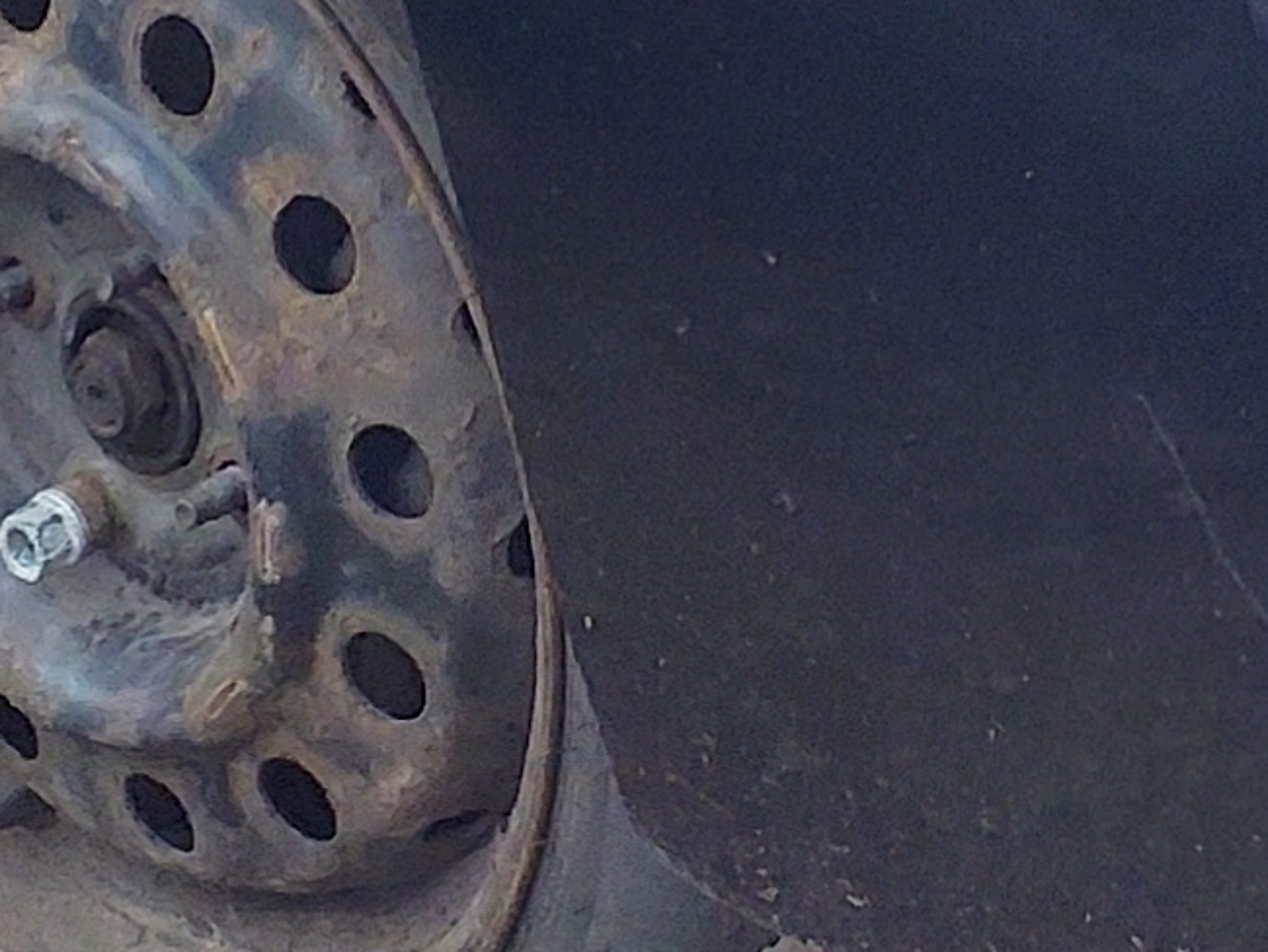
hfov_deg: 11.7
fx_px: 6046
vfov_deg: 8.3
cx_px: 1598
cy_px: -1276
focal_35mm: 165
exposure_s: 1/737
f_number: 1.9
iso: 40
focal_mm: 3.58
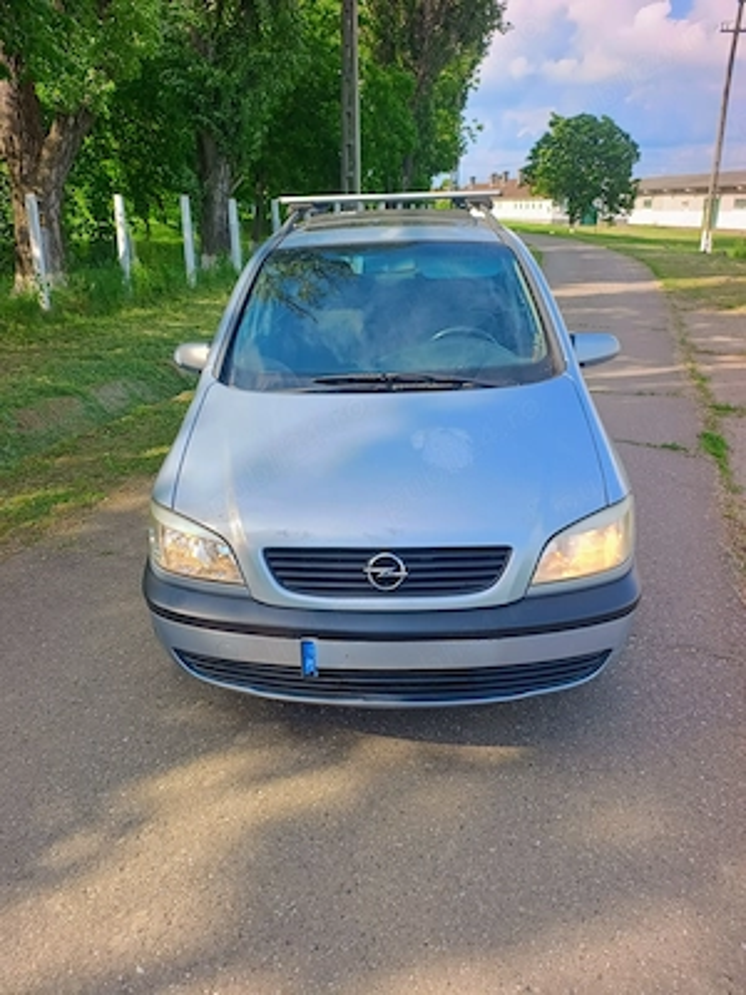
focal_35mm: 24
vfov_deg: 71.6
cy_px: 498
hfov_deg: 56.8
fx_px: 690
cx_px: 373
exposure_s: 1/822
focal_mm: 5.89
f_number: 1.4
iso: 103
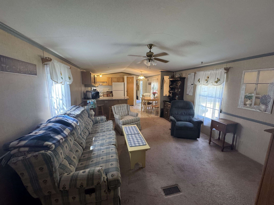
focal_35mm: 14
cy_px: 102
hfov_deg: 102.1
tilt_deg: -10.0
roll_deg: -0.1
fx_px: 111
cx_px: 137
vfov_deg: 85.7
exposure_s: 1/60
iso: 320
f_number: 2.2
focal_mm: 2.22
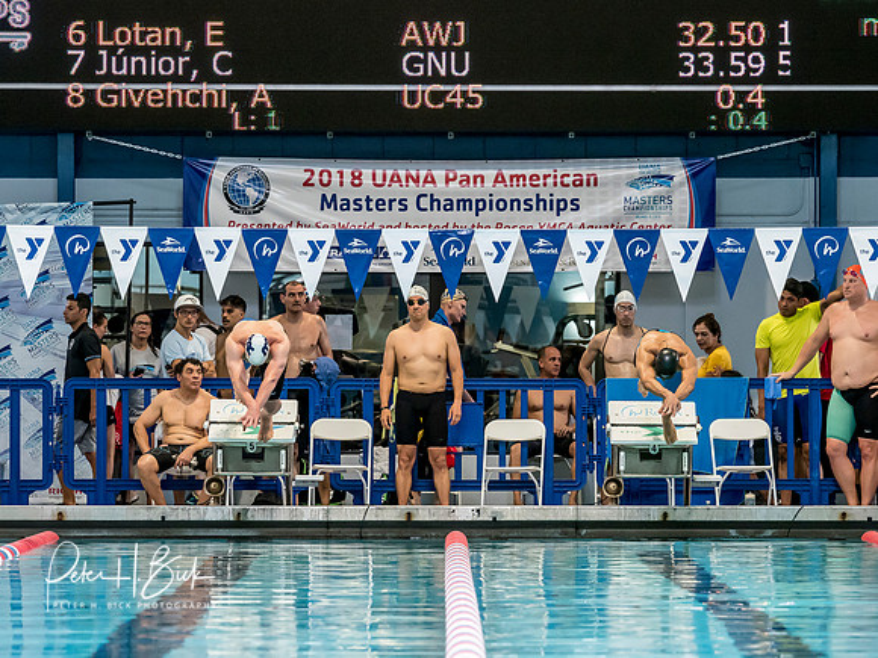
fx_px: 7357
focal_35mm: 290
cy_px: 329
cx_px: 439
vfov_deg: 5.1
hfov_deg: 6.8
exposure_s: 1/320
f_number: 4
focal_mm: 142
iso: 3200
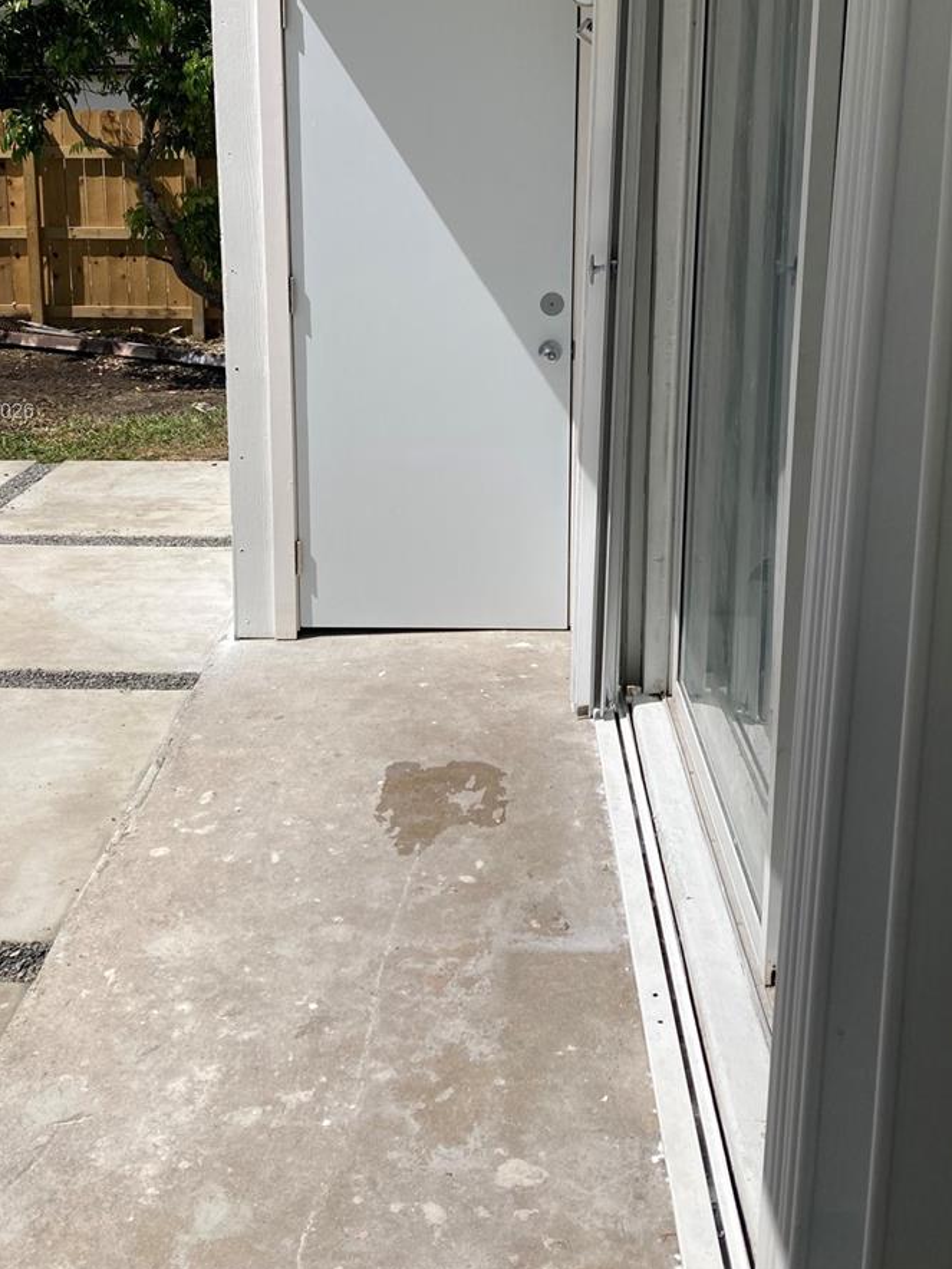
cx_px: 415
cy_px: 413
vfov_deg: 48.1
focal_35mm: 38
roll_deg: +0.8
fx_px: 1393
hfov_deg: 37.7
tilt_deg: -9.8
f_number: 1.8
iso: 20
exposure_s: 1/4367
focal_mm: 3.99
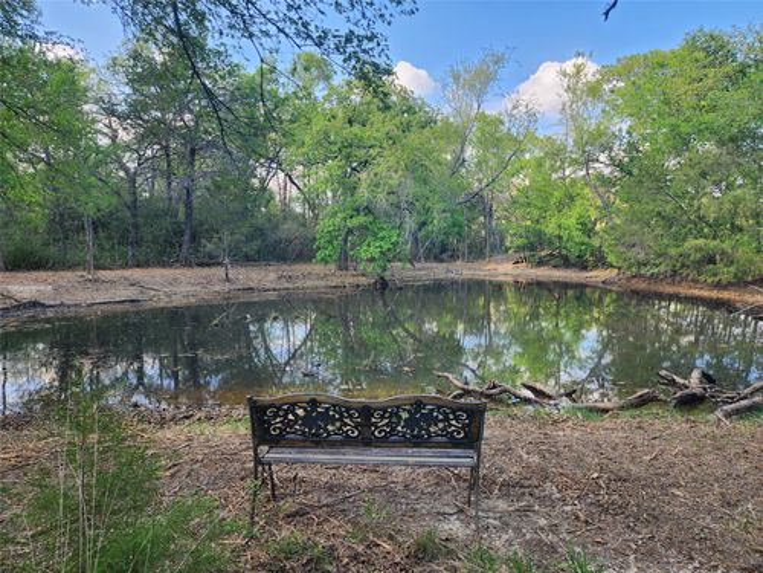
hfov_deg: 73.9
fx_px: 507
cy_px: 286
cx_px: 382
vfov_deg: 58.9
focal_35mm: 23
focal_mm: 6.4
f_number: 1.8
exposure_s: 1/180
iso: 16
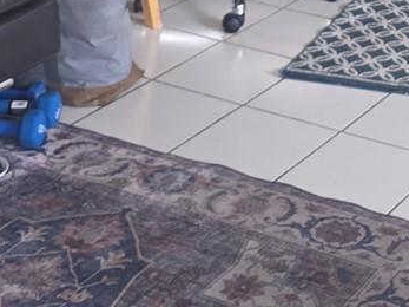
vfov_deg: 12.3
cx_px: 487
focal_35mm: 106
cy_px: -307
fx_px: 1252
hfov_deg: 17.7
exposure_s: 1/180
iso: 125
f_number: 1.7
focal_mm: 6.3
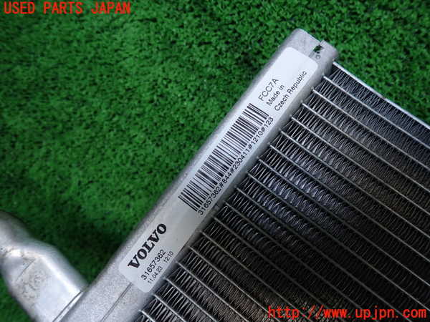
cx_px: 215
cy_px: 161
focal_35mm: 25
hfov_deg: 69.4
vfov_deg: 54.9
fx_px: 311
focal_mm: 4.5
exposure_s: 1/100
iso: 100
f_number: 2
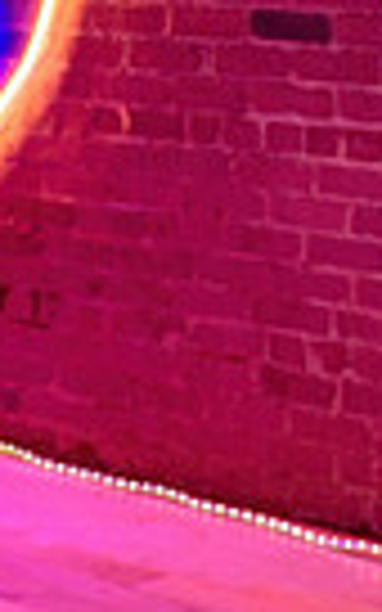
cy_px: 114
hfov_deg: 9.2
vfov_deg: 14.7
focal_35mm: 141
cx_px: 385
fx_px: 2349
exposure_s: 1/125
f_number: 2
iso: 500
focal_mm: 28
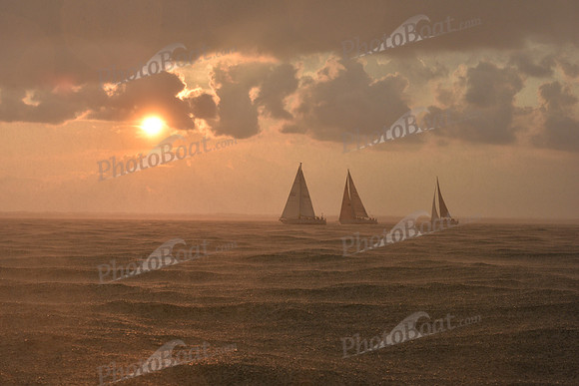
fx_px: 1367
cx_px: 290
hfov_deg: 23.9
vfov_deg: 16.1
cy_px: 193
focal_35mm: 85
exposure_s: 1/500
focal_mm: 85
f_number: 10
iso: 400
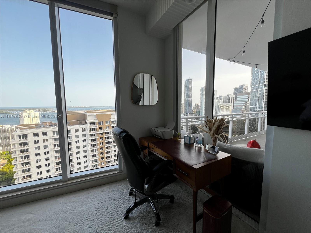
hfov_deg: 106.2
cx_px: 156
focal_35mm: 13
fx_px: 117
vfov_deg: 89.9
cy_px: 116
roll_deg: +0.1
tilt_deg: -6.2
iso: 32
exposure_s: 1/184
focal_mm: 1.57
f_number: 1.8
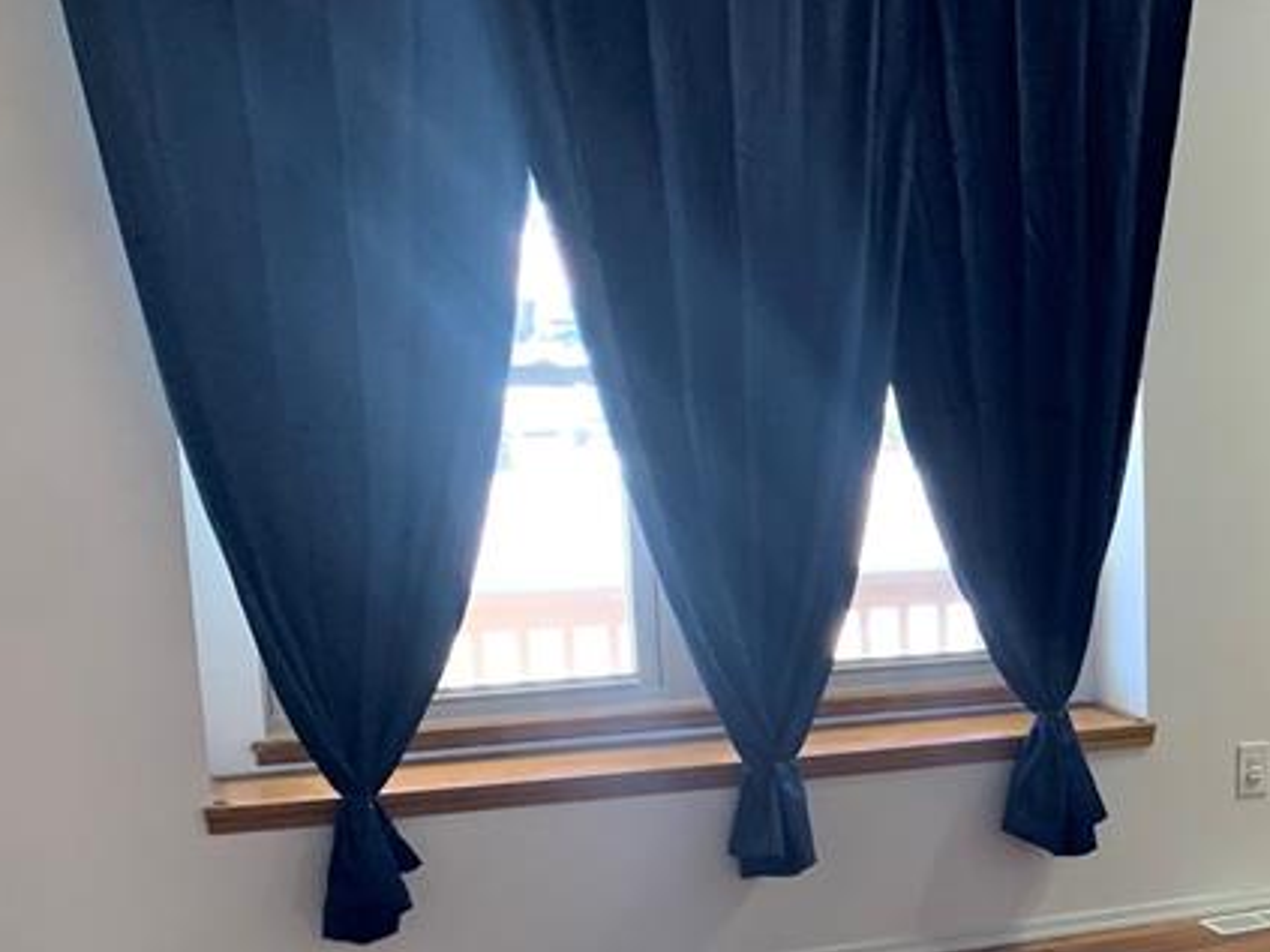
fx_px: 2311
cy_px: 809
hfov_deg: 28.1
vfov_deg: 22.8
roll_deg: +0.3
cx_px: 1390
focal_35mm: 63
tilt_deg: -13.4
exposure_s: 1/60
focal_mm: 4.25
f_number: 1.8
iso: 320
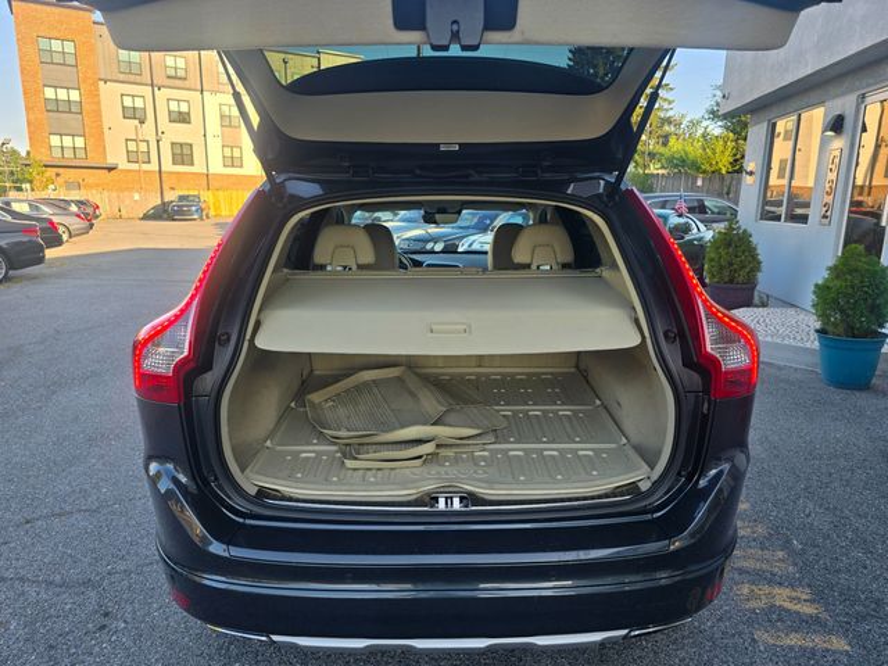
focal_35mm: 23
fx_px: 590
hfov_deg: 73.9
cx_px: 444
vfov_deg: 58.9
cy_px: 333
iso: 12
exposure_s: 1/180
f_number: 1.7
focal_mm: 6.3
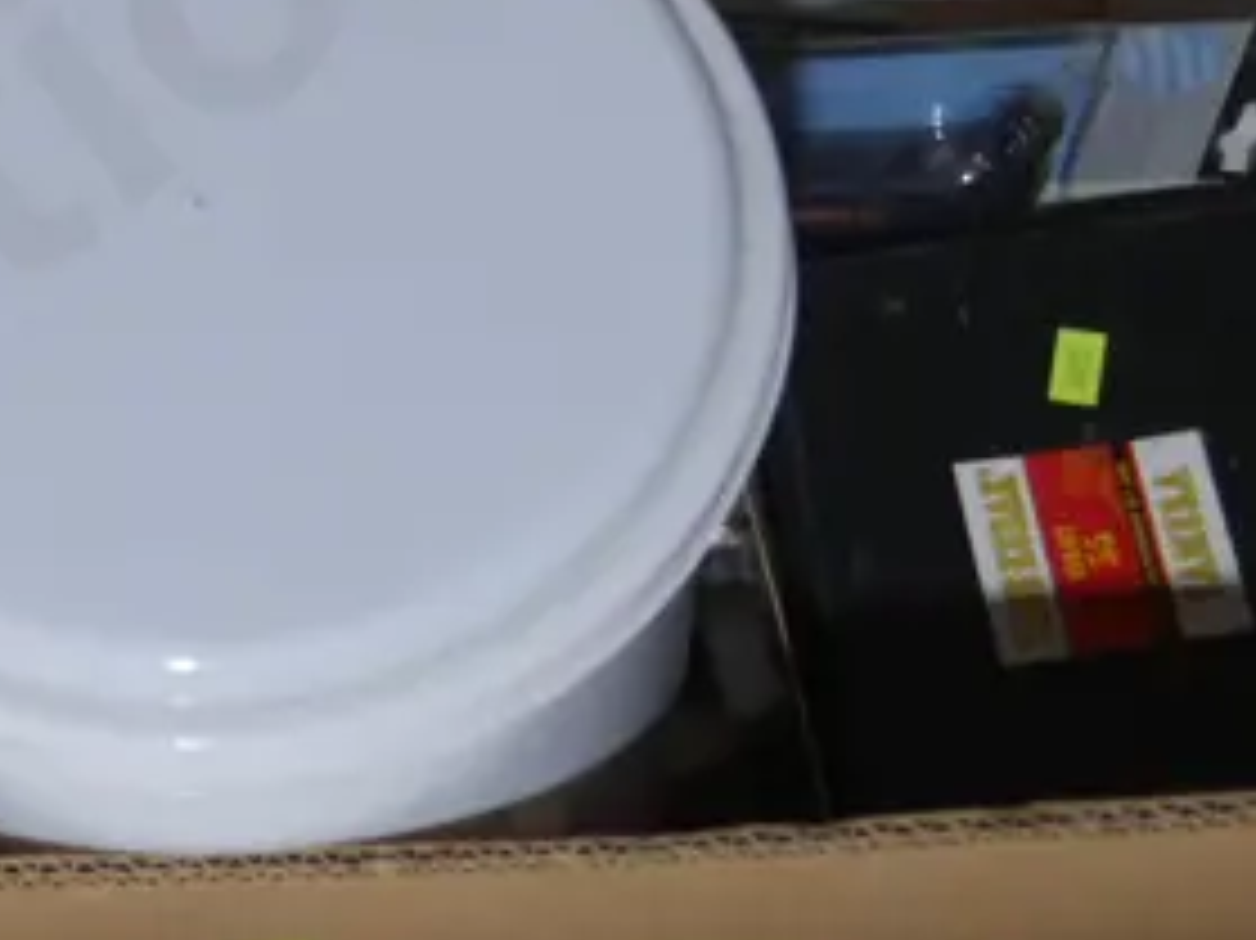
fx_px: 3990
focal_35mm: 110
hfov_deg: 17.0
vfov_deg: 13.4
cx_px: -306
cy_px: 405
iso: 500
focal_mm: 15
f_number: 3.6
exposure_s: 1/60
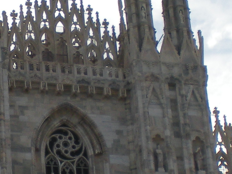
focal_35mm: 165
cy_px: 164
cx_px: 47
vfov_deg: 9.0
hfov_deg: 11.9
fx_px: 1106
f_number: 4.6
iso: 89
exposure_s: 1/968
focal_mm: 6.3
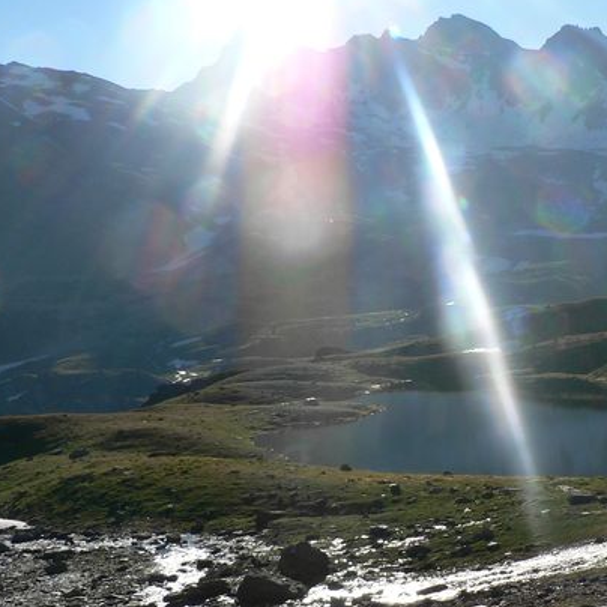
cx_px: 562
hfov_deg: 26.3
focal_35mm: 63
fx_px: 1250
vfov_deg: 27.2
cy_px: 385
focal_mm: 6
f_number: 5.6
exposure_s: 1/400
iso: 80
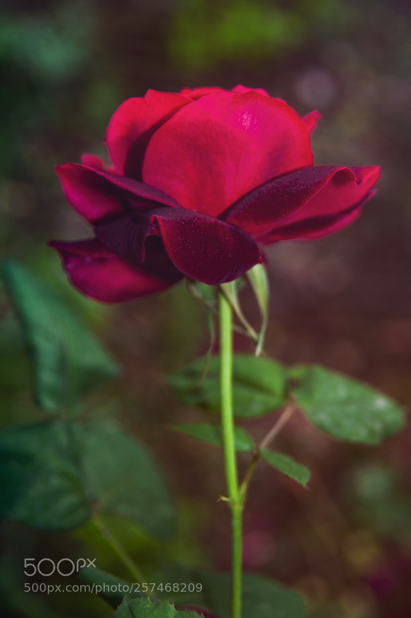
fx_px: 824
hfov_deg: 28.0
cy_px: 309
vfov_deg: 41.2
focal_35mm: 48
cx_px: 206
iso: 200
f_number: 2.8
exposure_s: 1/60
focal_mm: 32
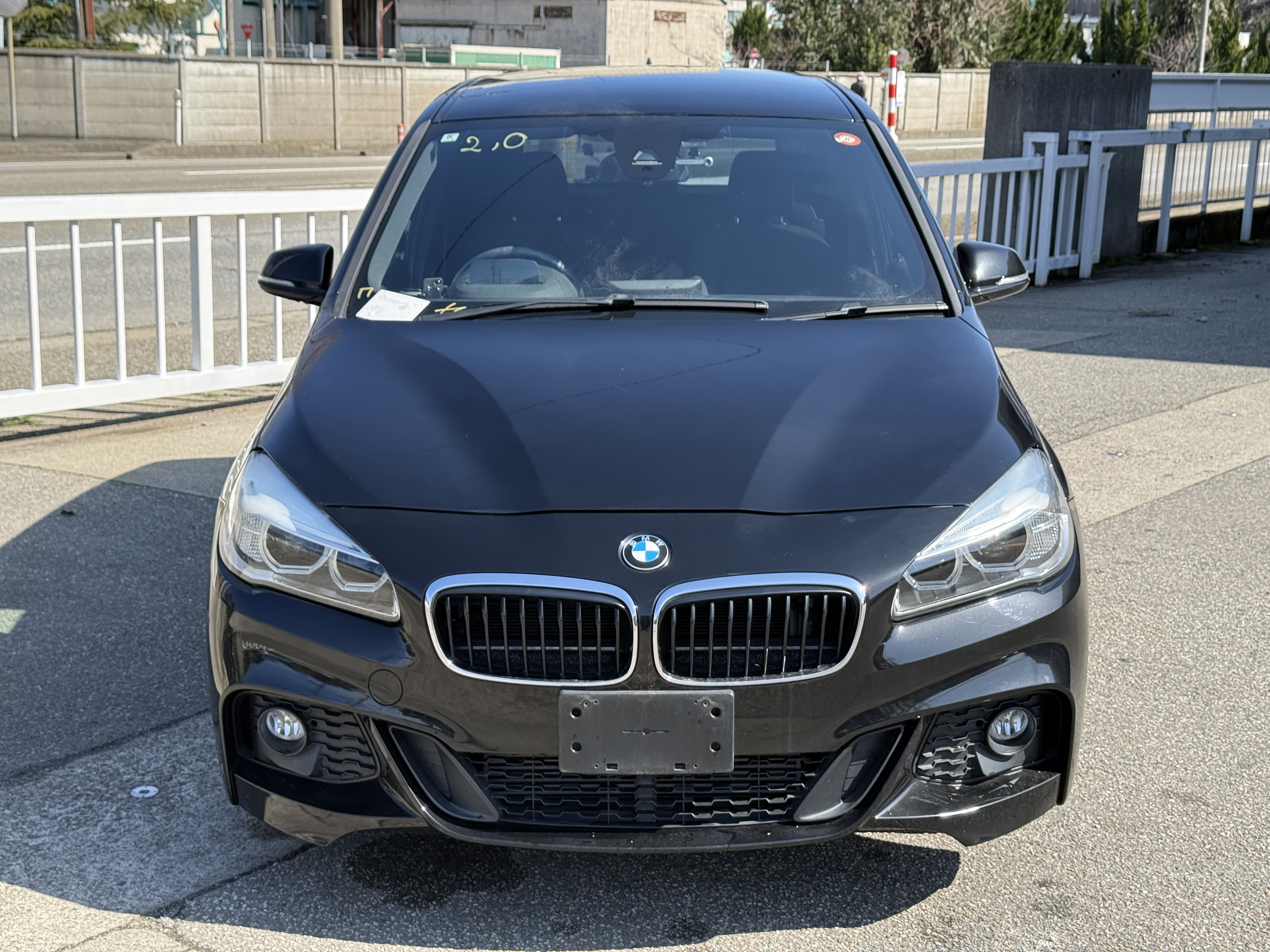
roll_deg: -1.4
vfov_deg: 30.3
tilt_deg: -12.1
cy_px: 476
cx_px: 635
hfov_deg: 39.7
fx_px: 1761
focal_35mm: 48
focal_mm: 6.76
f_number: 1.78
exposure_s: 1/2146
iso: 100
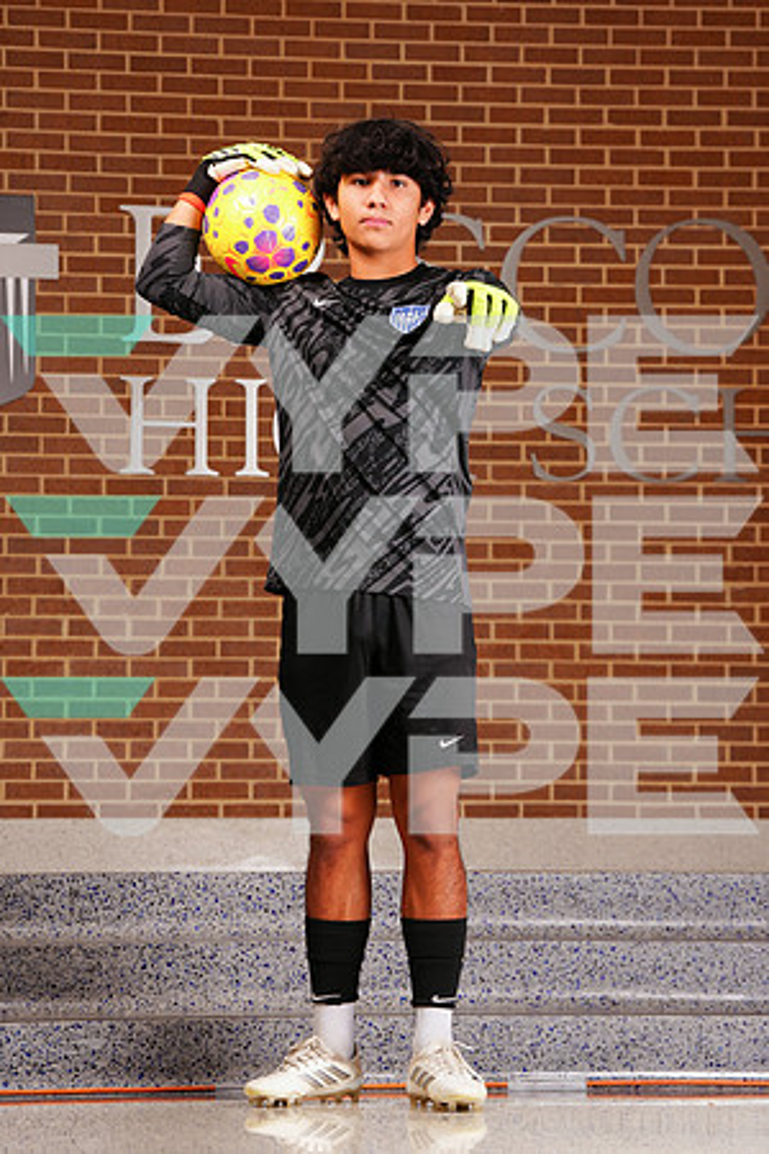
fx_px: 3364
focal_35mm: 105
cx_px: 384
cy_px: 577
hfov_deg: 13.0
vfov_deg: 19.5
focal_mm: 105
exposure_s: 1/200
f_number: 8
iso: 320
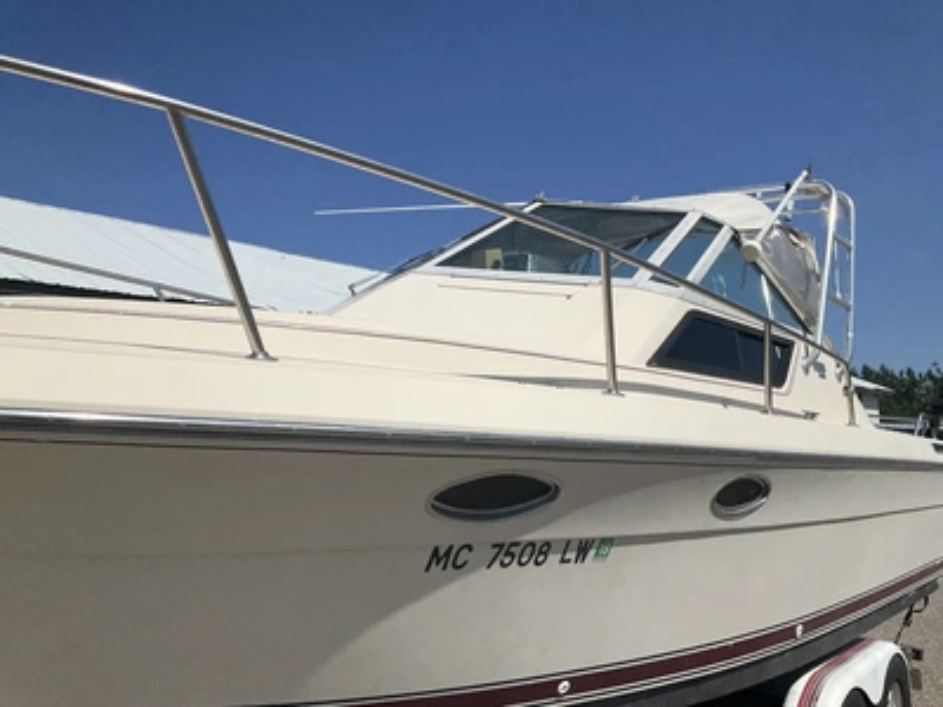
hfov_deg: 61.7
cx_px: 472
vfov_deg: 48.2
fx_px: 790
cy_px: 354
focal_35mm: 29
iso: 25
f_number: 1.8
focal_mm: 3
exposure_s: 1/5263
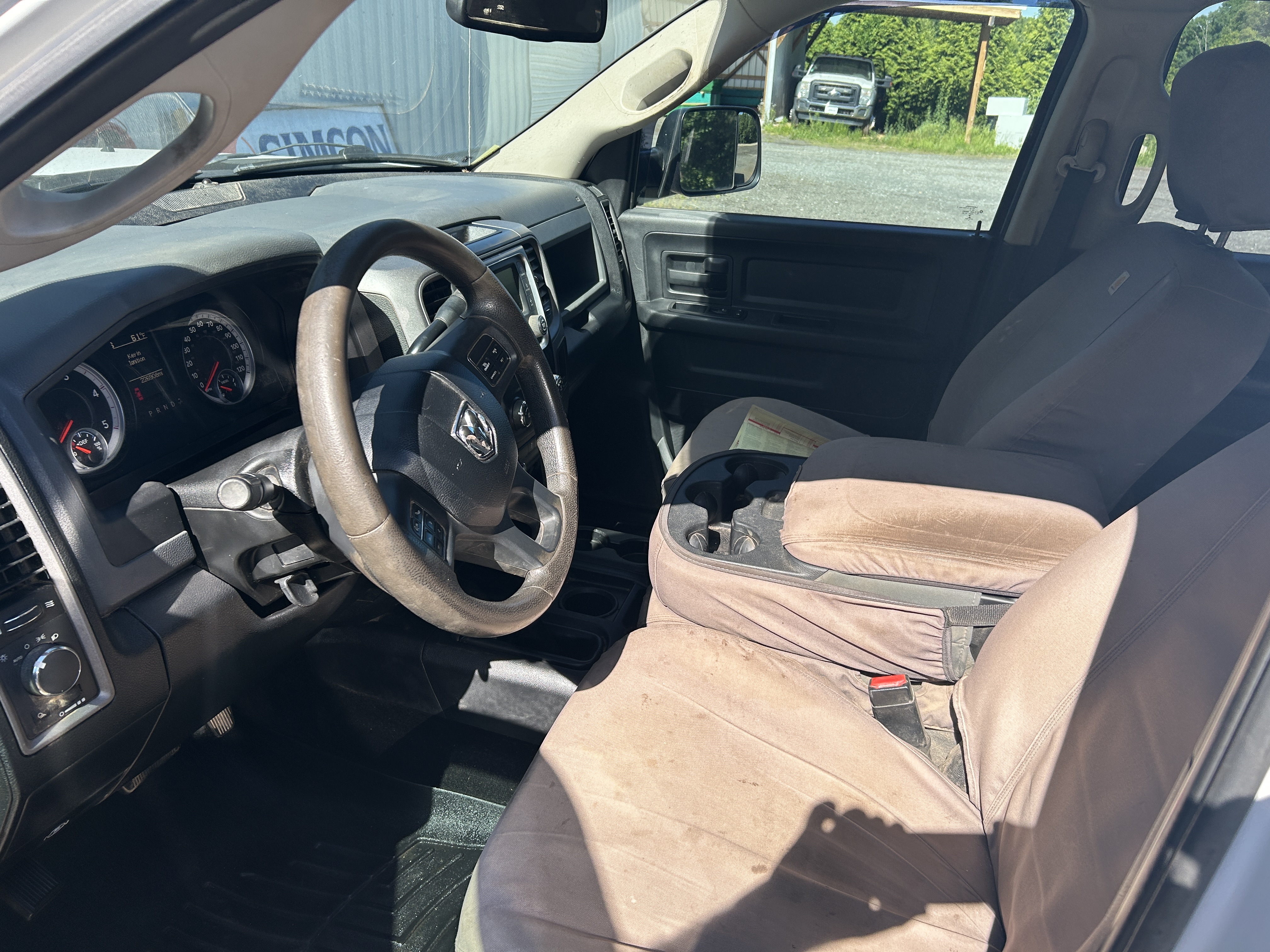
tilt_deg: -24.5
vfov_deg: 53.1
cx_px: 635
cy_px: 476
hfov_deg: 67.3
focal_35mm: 26
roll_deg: -3.2
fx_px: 954
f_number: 1.5
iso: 50
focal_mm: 5.7
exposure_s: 1/1252
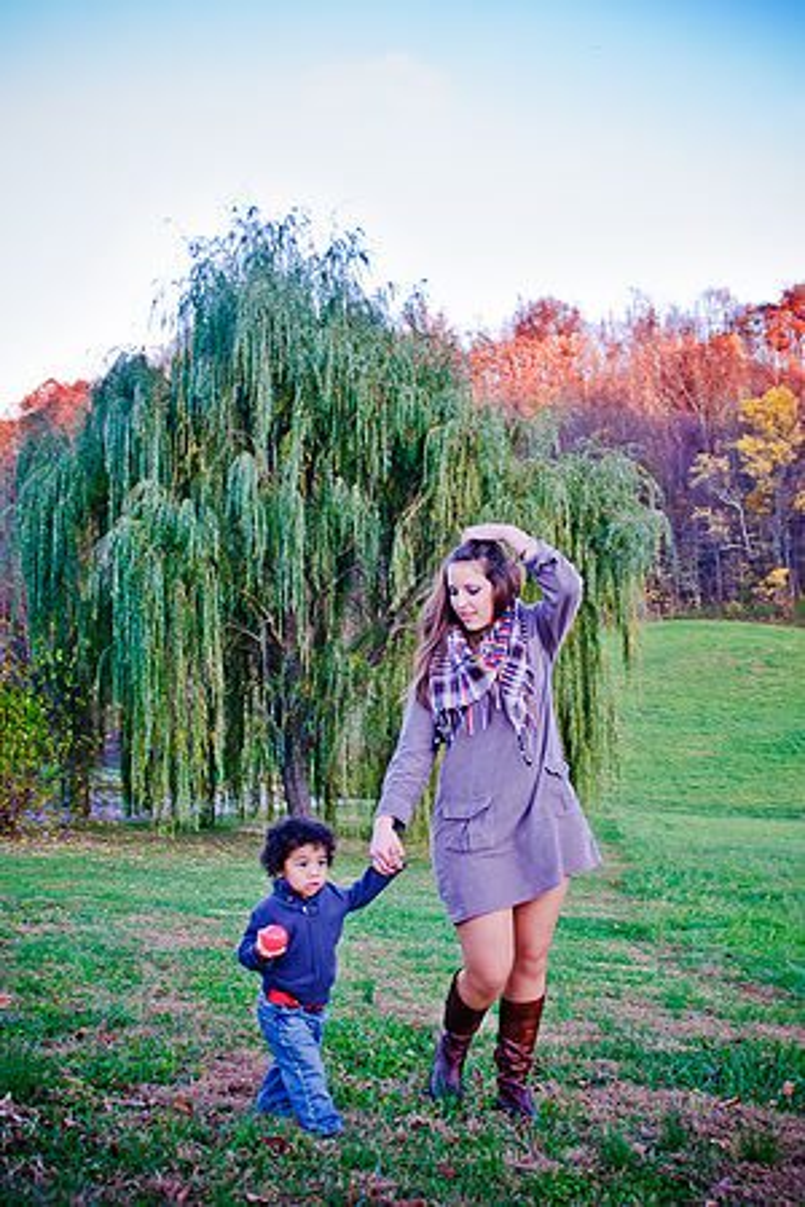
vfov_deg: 53.1
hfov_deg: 36.9
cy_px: 604
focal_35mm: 36
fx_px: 1207
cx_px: 402
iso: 200
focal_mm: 24
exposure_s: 1/80
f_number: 2.8
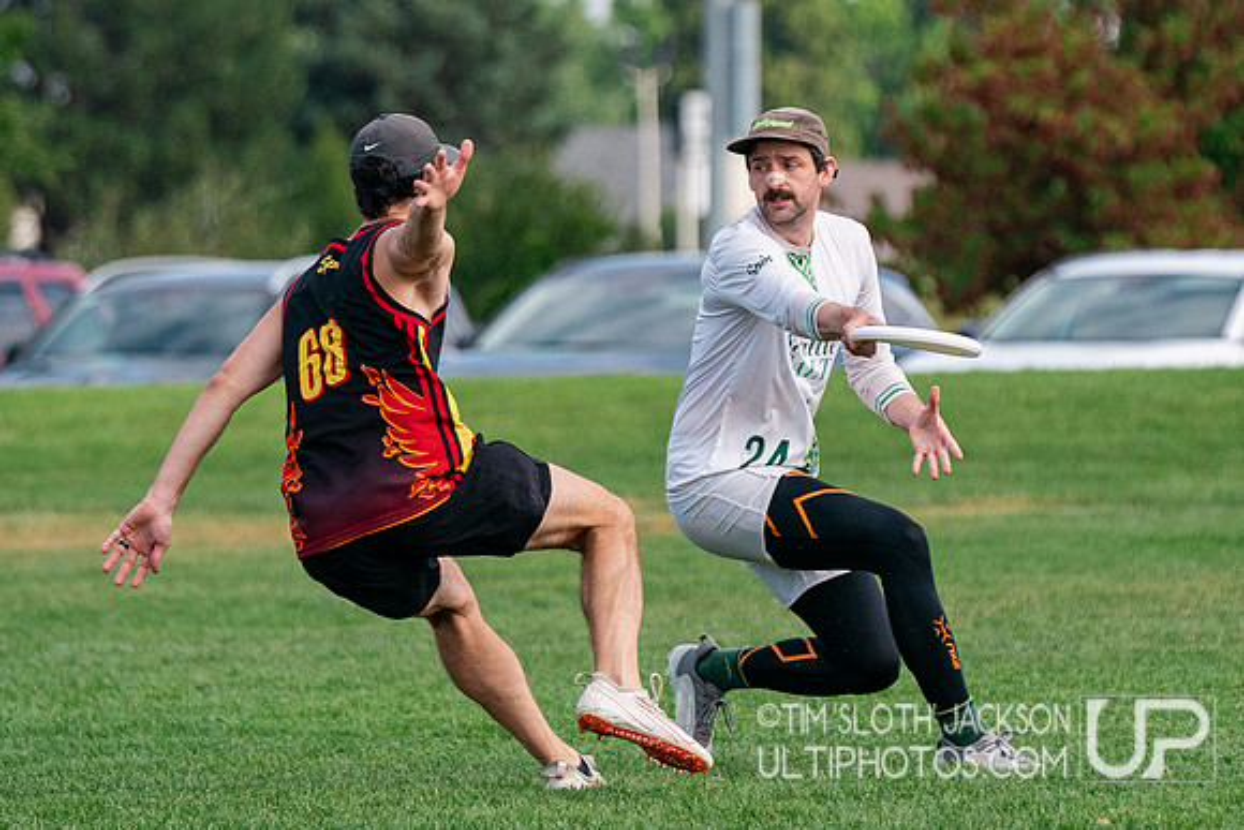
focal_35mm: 449
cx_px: 885
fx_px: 15511
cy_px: 345
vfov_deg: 3.1
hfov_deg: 4.6
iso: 800
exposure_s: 1/5000
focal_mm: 200
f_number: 4
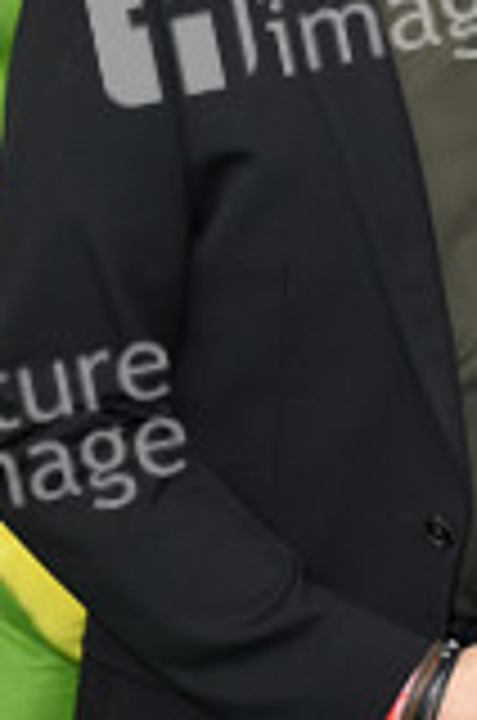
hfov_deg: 8.0
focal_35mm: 169
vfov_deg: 12.1
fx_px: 3378
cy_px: 225
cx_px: 446
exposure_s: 1/125
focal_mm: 45
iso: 500
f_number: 5.6
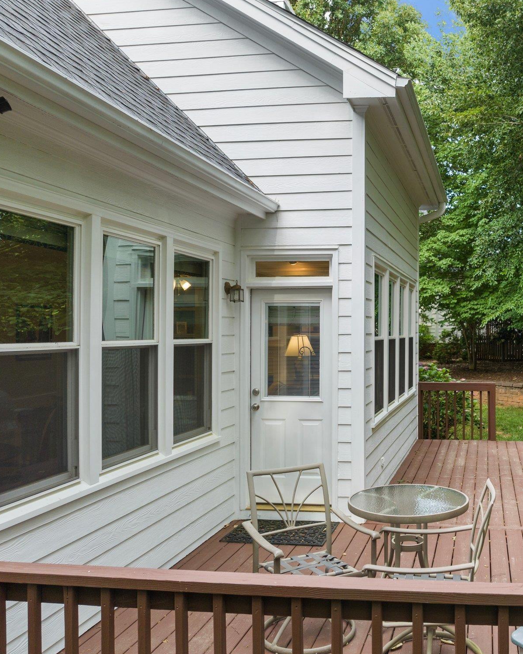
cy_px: 325
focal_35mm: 32
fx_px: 619
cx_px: 423
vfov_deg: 55.7
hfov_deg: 43.5
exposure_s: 1/40
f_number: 2.8
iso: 120
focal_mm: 12.29
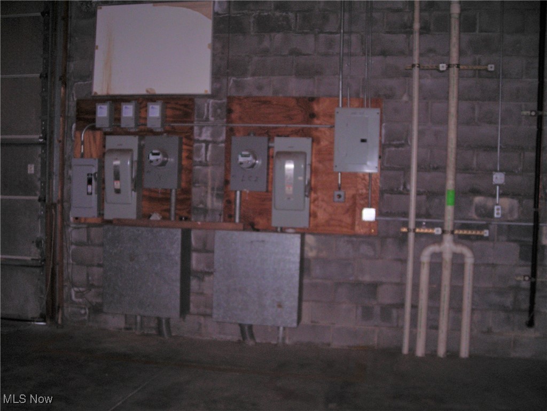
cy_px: 206
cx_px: 274
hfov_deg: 49.0
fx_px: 600
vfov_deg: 37.7
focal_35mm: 38
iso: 200
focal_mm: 6.3
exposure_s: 1/60.1
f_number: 3.2
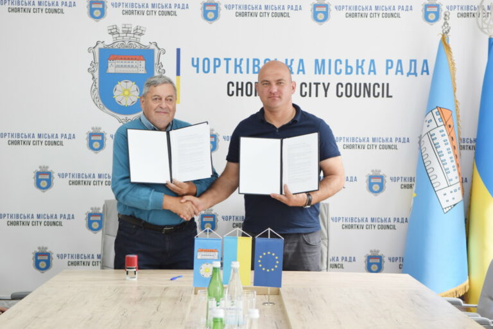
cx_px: 246
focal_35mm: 82
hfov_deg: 24.6
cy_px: 164
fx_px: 1130
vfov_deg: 16.6
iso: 400
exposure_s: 1/80
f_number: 4.5
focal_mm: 55
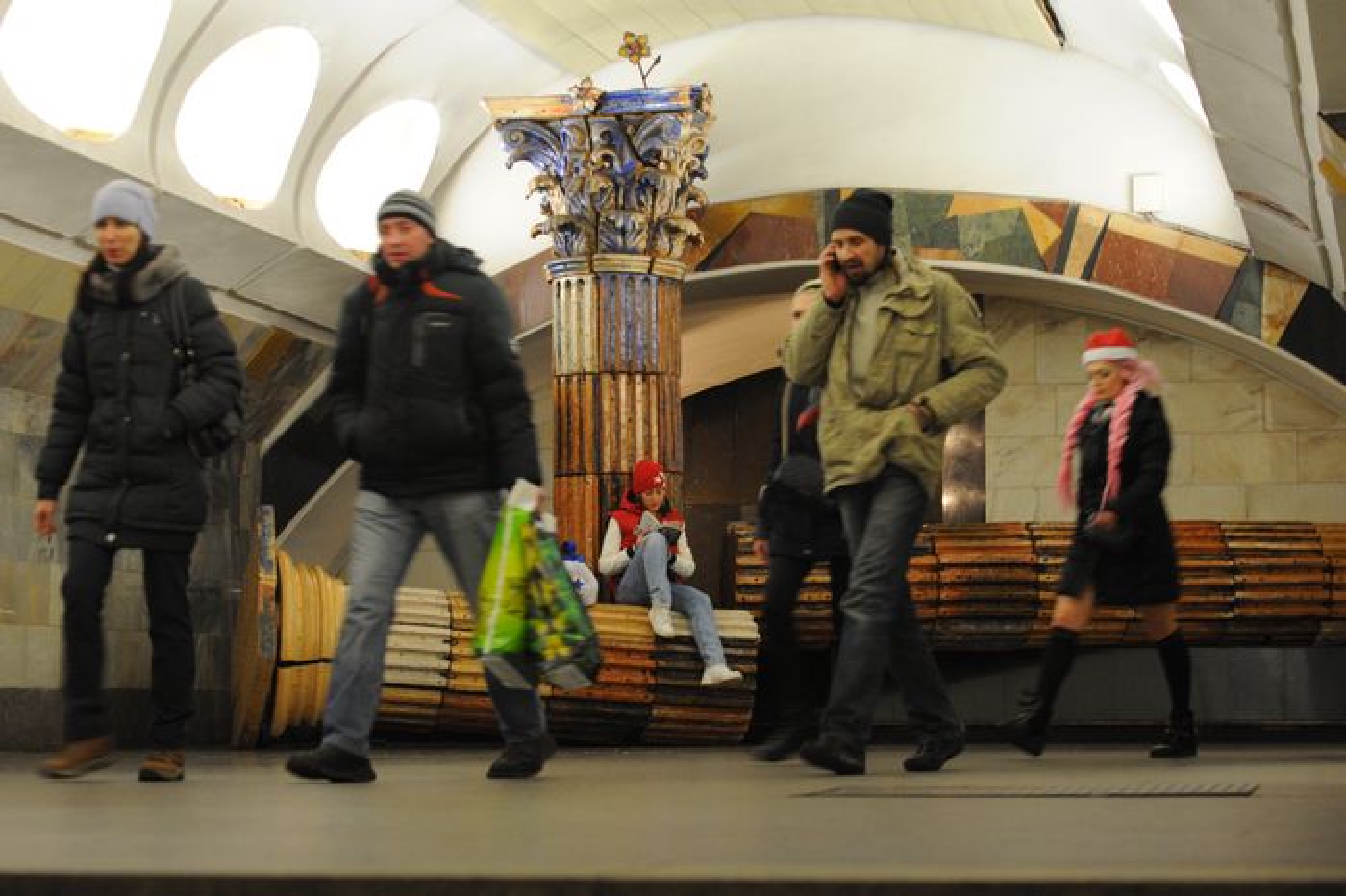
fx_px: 3214
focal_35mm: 86
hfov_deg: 23.7
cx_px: 673
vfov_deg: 15.9
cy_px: 448
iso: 3200
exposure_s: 1/50
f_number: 5.6
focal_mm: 86
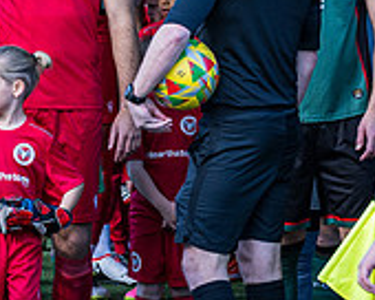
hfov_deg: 3.7
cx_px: 271
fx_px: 5727
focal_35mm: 516
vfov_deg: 3.0
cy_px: 287
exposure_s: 1/320
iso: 200
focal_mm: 86
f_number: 5
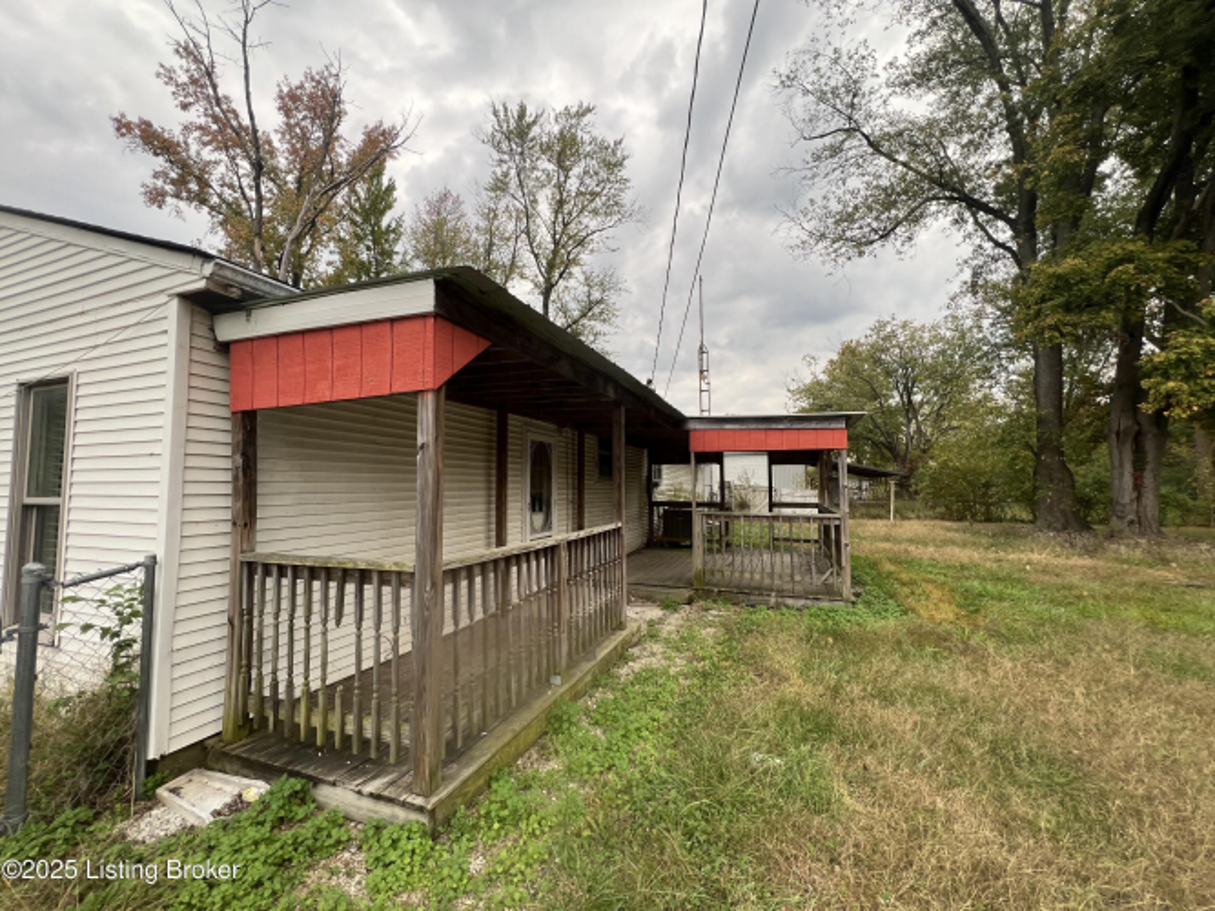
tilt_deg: +3.6
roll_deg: -0.4
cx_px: 608
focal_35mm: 13
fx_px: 456
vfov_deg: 89.9
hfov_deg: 106.2
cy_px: 456
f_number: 1.8
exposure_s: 1/138
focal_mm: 1.57
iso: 32
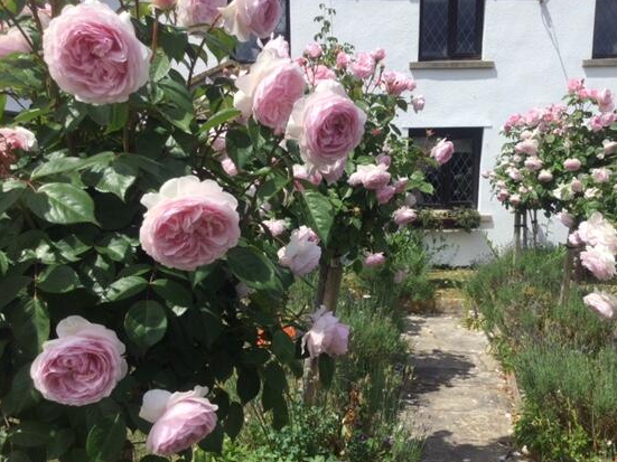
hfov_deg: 51.3
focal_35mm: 36
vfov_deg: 39.6
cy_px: 264
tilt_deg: -11.8
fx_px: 642
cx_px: 336
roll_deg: +1.1
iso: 25
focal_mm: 3.3
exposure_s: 1/1773
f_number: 2.4
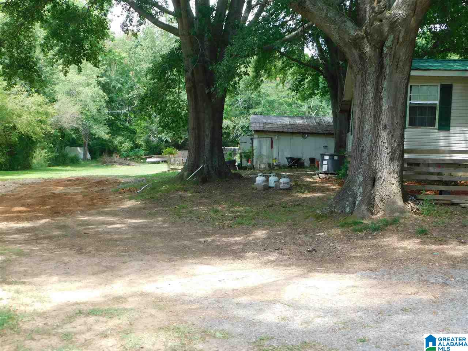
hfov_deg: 46.8
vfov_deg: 36.0
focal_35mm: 40
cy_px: 176
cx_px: 234
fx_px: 541
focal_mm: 7.1
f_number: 3.6
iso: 125
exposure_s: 1/200
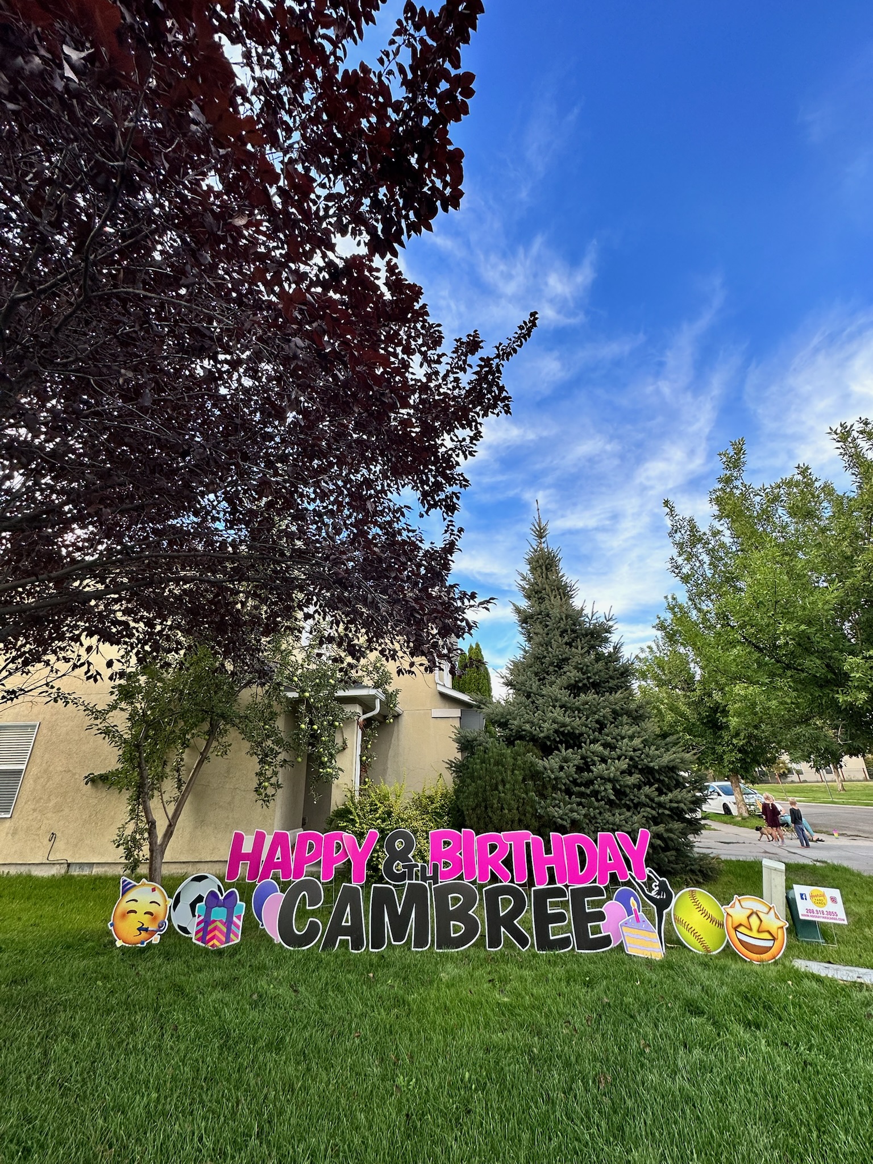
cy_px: 582
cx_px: 436
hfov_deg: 85.7
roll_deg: +2.0
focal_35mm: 14
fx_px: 471
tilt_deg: +23.2
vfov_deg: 102.1
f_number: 2.2
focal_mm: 2.22
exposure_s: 1/319
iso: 40
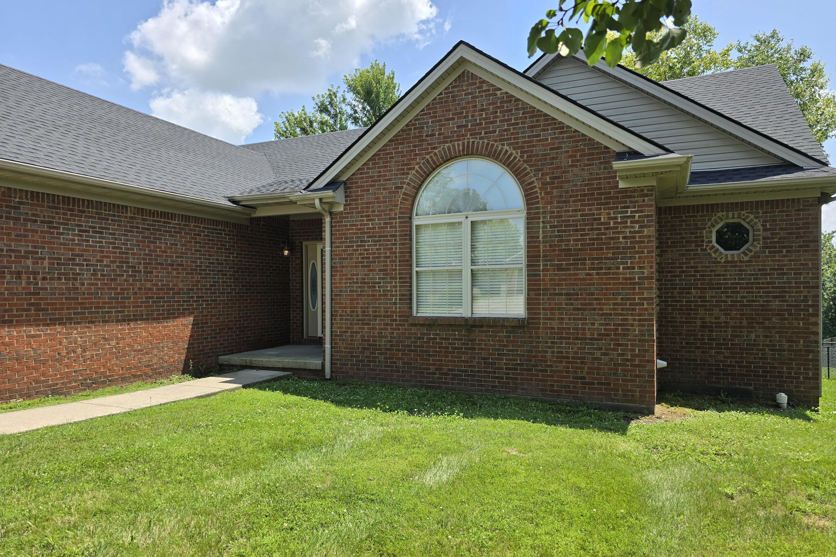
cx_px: 418
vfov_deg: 53.1
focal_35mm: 24
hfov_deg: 73.7
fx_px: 557
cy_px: 292
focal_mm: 6.3
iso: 12
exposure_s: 1/604
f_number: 1.7
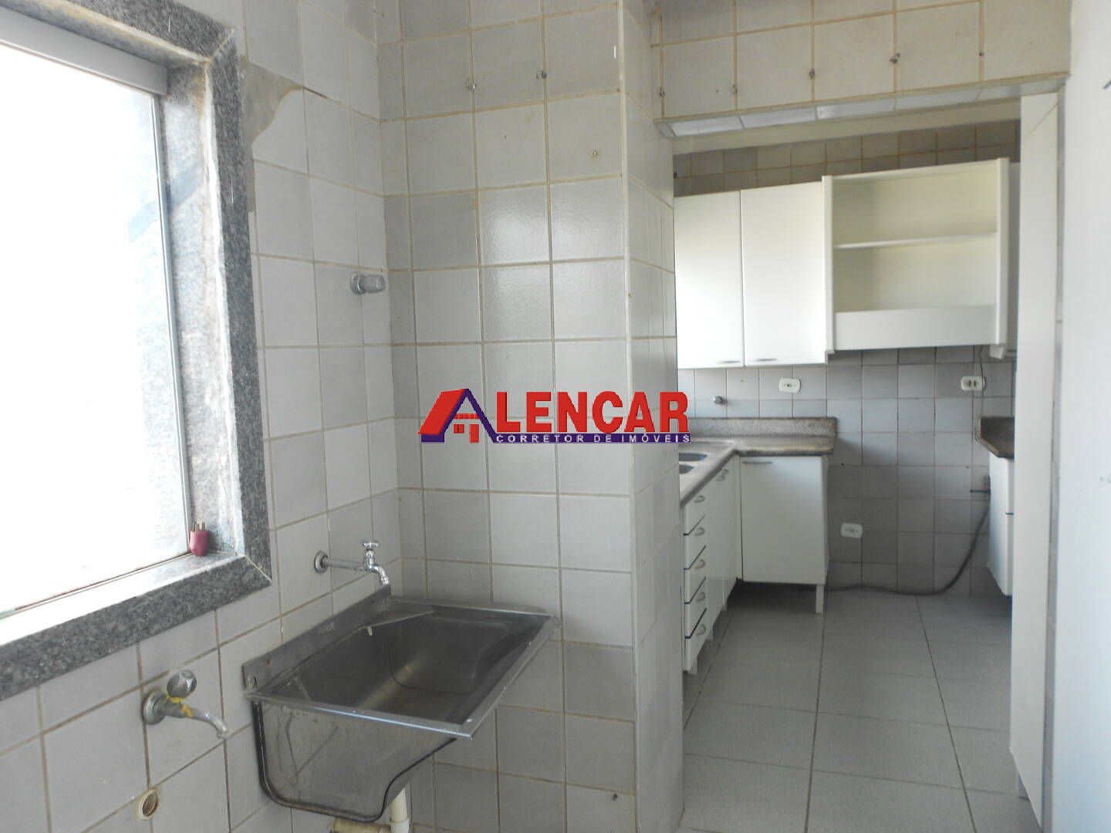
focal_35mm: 26
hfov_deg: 67.3
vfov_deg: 53.1
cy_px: 416
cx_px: 556
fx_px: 834
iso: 80
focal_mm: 4.6
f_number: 3.2
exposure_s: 1/30
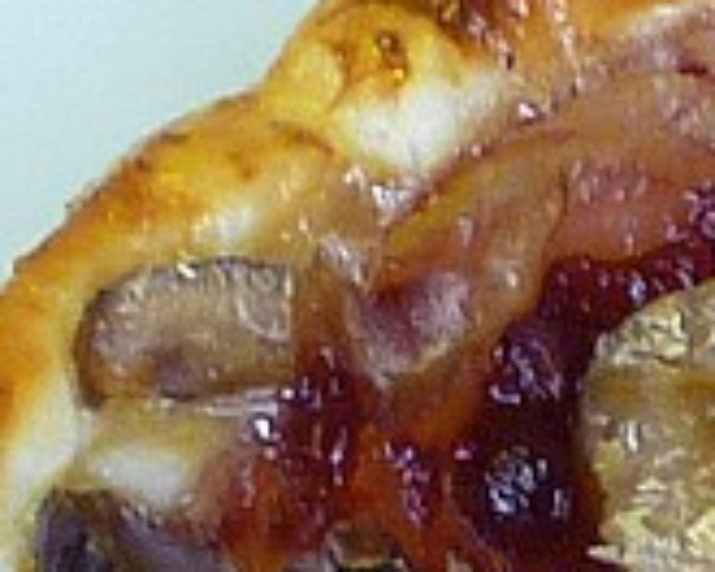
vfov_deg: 4.6
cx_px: 1486
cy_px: 1322
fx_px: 6941
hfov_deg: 5.7
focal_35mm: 328
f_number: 2.8
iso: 125
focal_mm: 5.5
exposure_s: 1/30
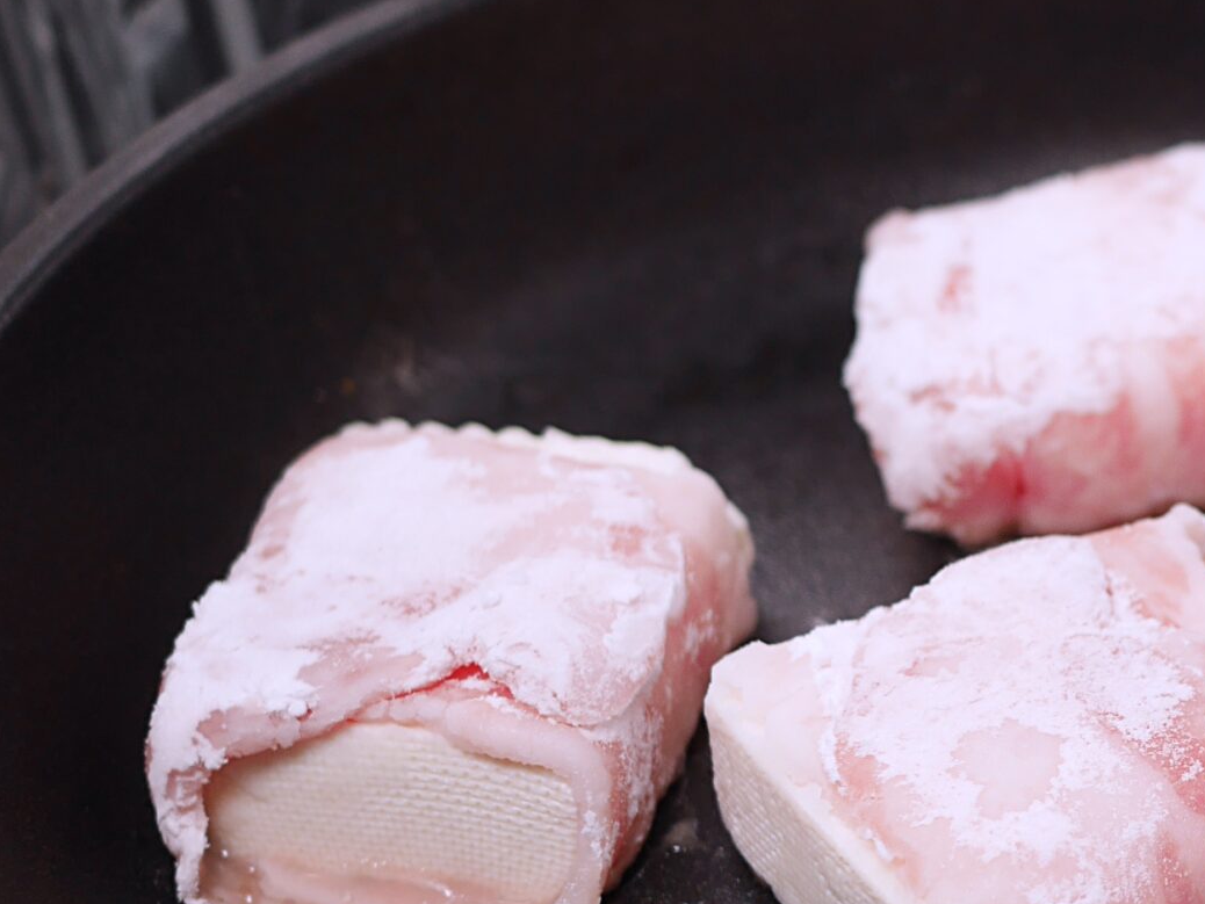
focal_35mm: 74
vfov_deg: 19.7
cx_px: 1184
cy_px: 730
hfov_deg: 25.1
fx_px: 2577
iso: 200
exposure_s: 1/60
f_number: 2.5
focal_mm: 15
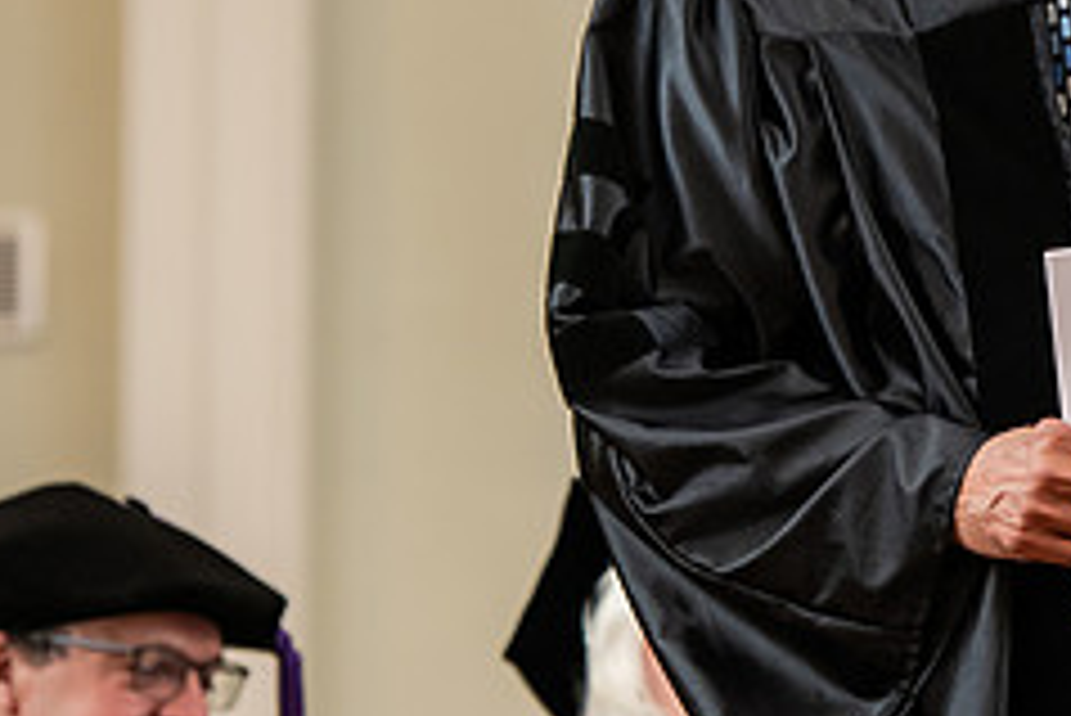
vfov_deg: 4.3
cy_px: 61
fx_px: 9436
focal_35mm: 317
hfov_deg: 6.5
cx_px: 1071
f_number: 3.5
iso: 1250
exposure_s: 1/200
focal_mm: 130
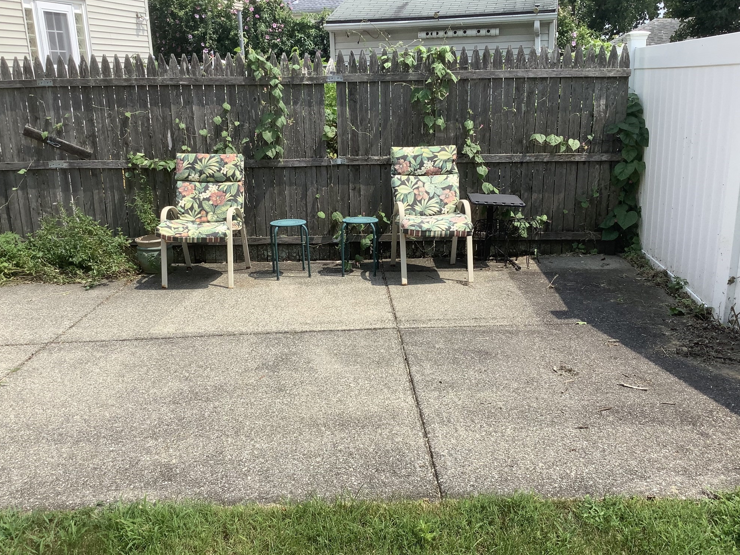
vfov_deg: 44.2
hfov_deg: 56.8
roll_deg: +3.8
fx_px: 684
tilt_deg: -16.6
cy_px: 278
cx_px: 365
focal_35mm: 32
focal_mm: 3.3
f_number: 2.4
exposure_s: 1/1045
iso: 25
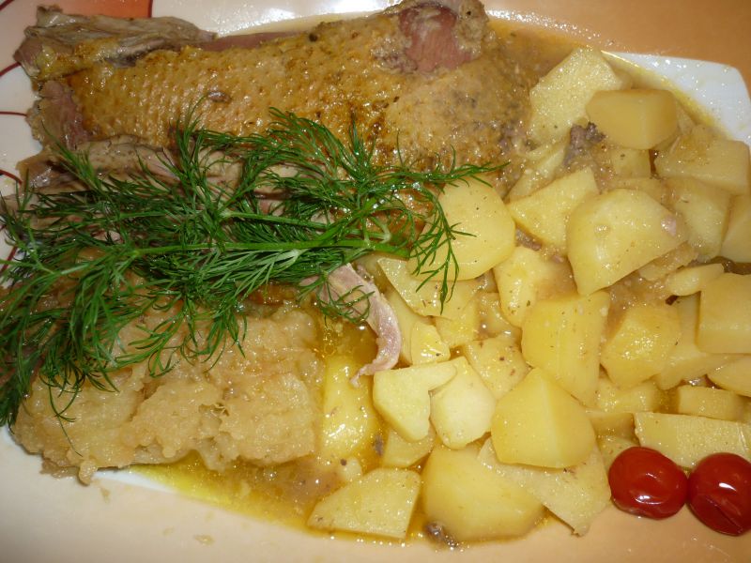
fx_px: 716
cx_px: 376
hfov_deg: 55.4
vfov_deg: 42.9
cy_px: 282
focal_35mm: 33
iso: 100
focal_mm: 5.5
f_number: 2.8
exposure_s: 1/60
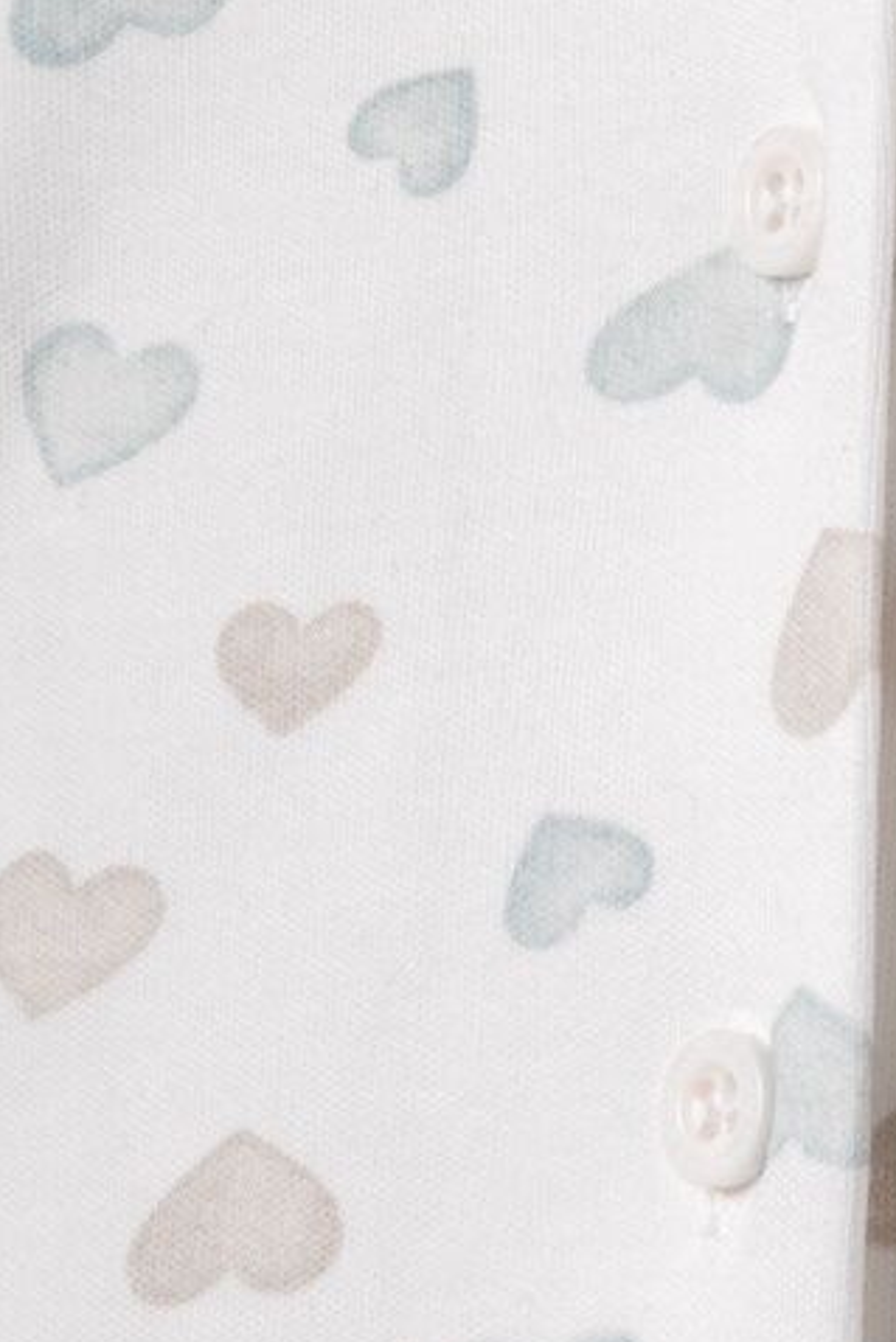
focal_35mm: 188
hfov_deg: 7.2
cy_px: 448
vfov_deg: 10.9
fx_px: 7013
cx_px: 1497
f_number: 9
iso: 250
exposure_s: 1/125
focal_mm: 50
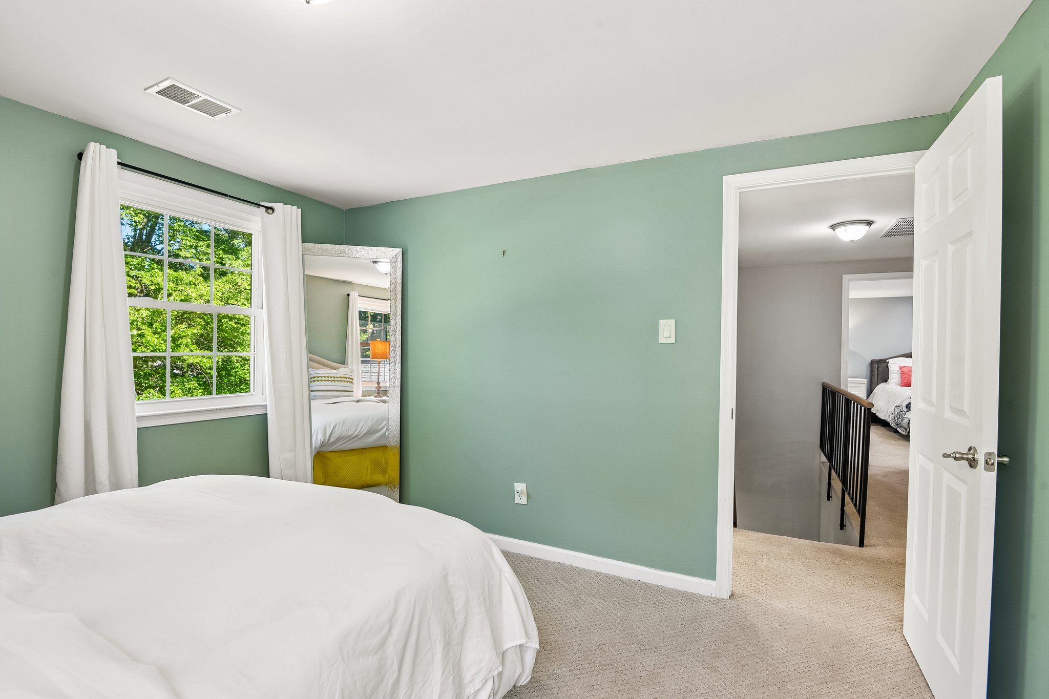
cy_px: 350
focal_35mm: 16
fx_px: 466
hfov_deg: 96.7
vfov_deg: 73.7
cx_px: 524
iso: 400
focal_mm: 16
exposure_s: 1/30
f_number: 8
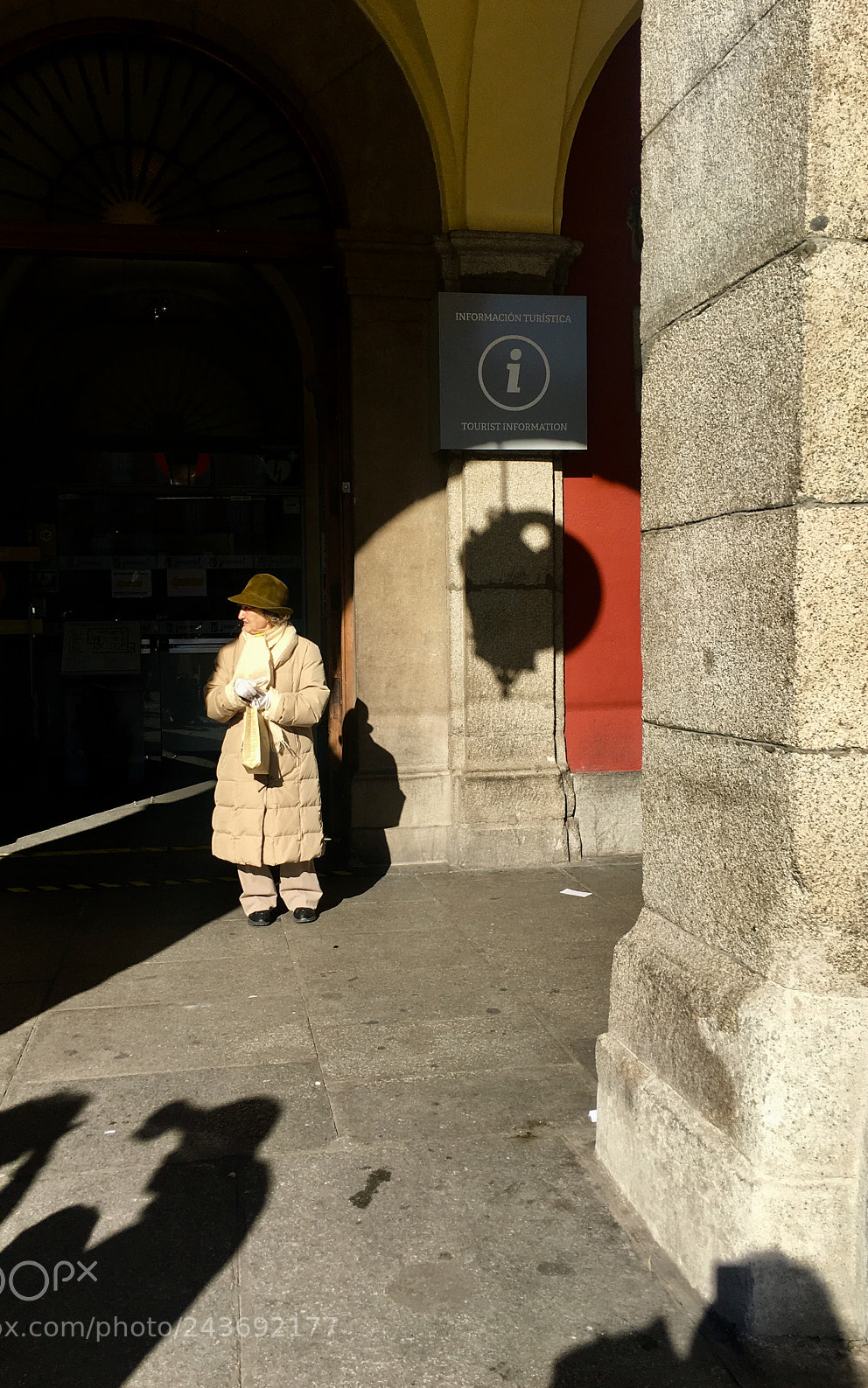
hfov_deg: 40.6
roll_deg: -0.9
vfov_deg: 61.2
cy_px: 696
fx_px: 1173
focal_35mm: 31
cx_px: 405
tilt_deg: -1.1
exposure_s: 1/1326
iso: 25
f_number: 2.2
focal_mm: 4.15
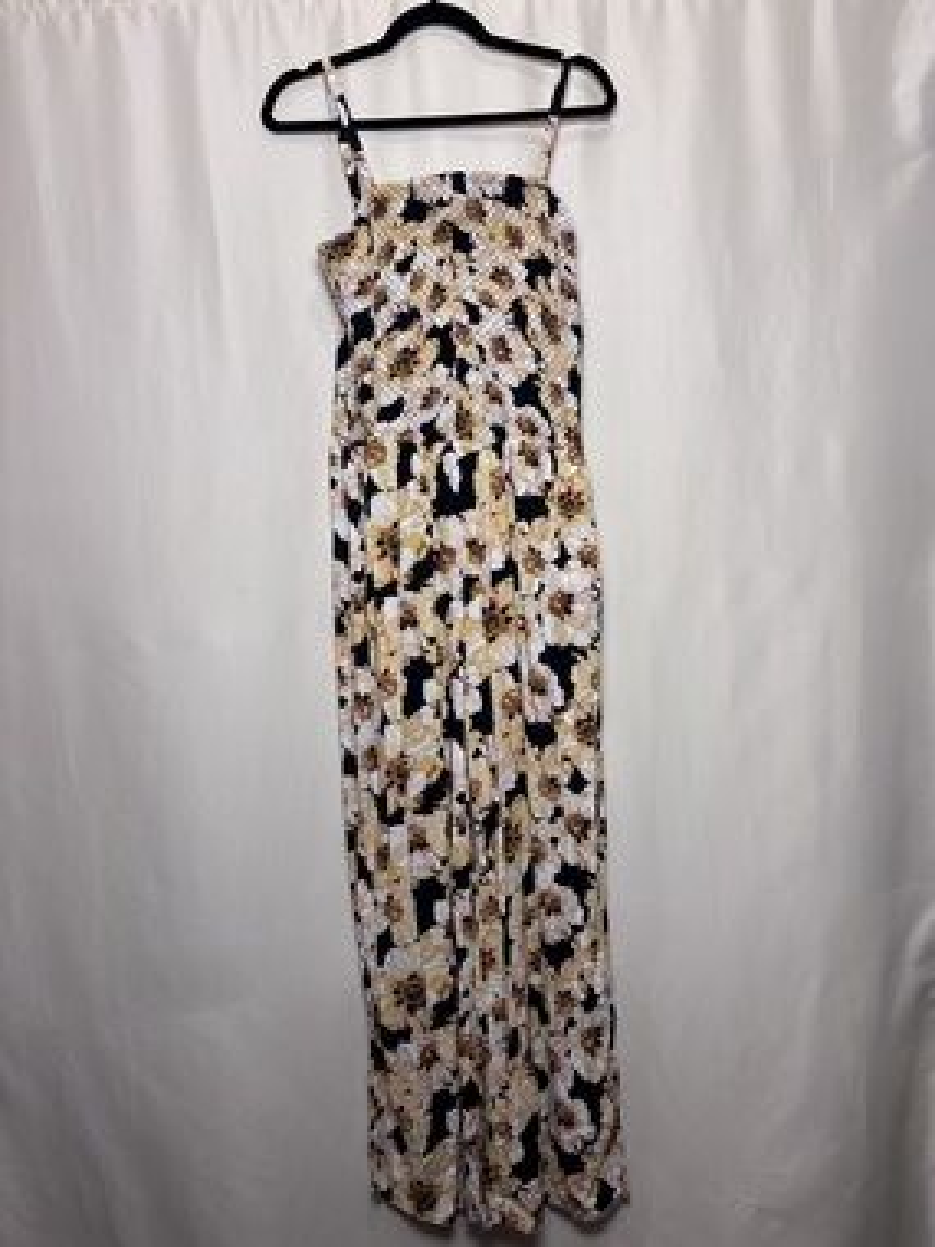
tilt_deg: -3.7
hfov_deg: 53.1
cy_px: 624
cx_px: 468
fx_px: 936
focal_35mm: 26
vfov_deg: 67.3
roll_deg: +2.2
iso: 125
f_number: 1.6
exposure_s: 1/120
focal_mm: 5.96
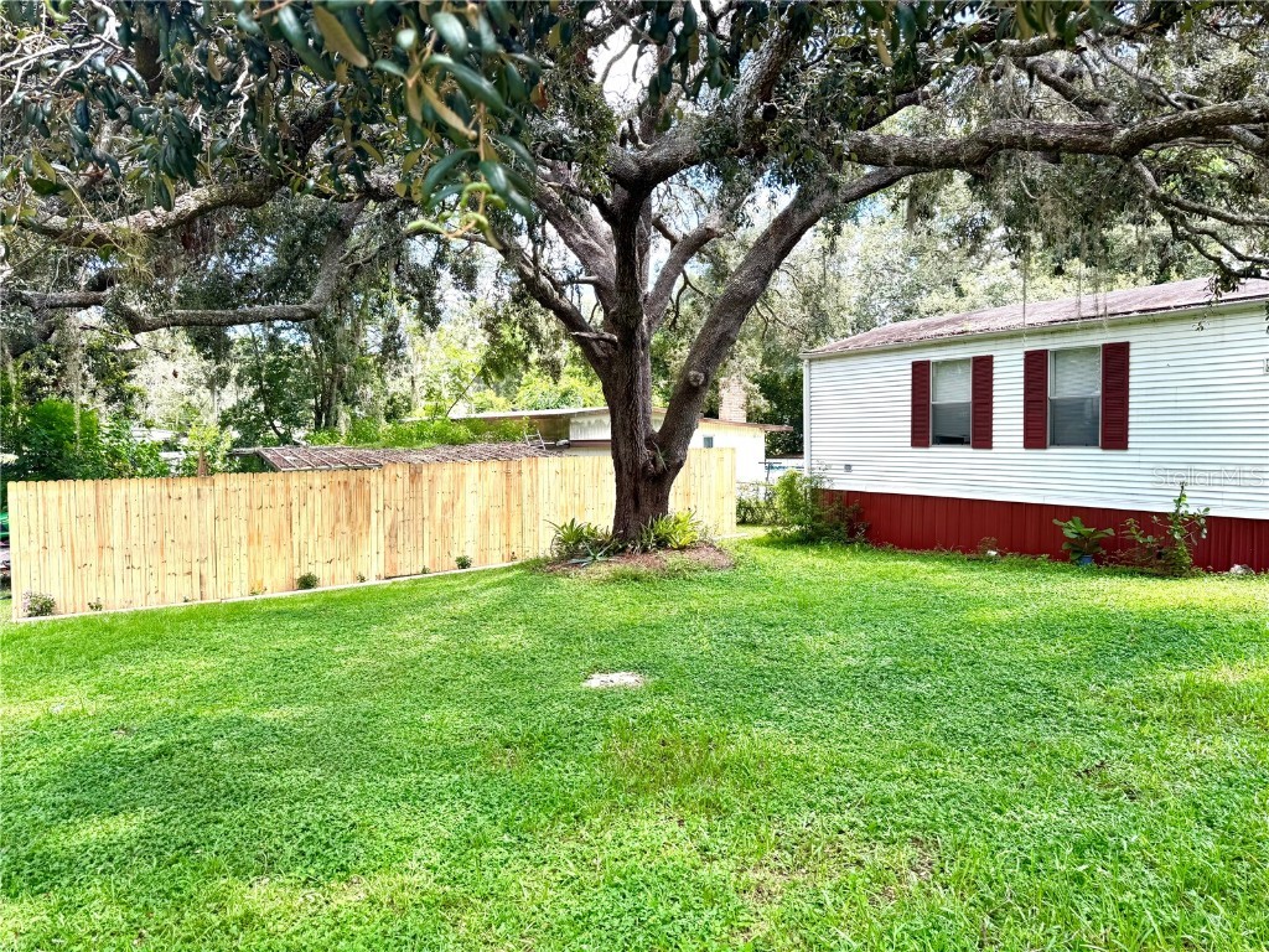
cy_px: 476
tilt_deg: -3.4
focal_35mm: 24
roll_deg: +0.1
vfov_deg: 56.8
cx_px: 634
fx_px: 880
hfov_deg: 71.6
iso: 80
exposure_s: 1/407
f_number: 1.78
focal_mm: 6.76
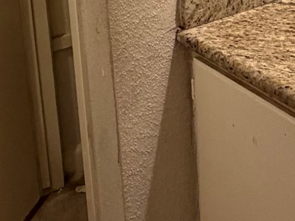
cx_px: 121
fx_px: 588
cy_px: -99
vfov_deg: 19.0
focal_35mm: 69
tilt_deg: -11.0
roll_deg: +4.3
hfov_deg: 28.1
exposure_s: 1/60
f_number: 2.2
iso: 400
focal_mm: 2.22
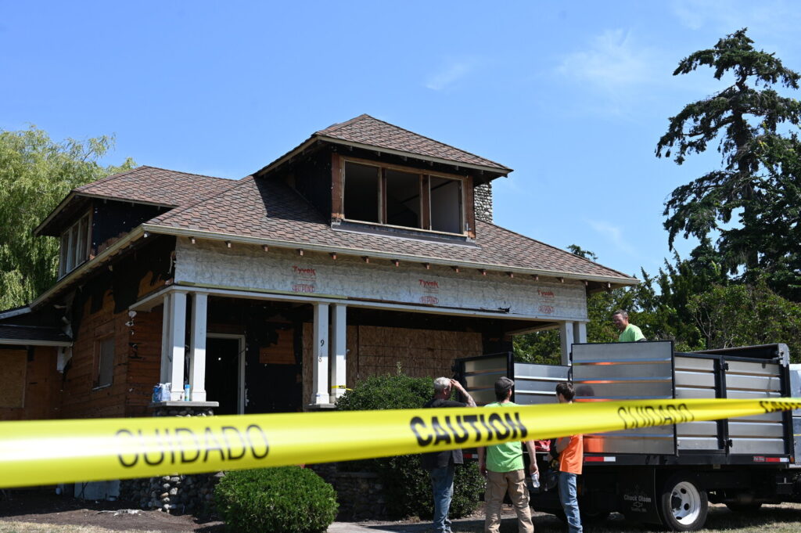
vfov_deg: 31.8
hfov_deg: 46.4
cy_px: 266
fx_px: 934
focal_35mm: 42
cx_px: 400
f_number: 6.3
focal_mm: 42
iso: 100
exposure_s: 1/320
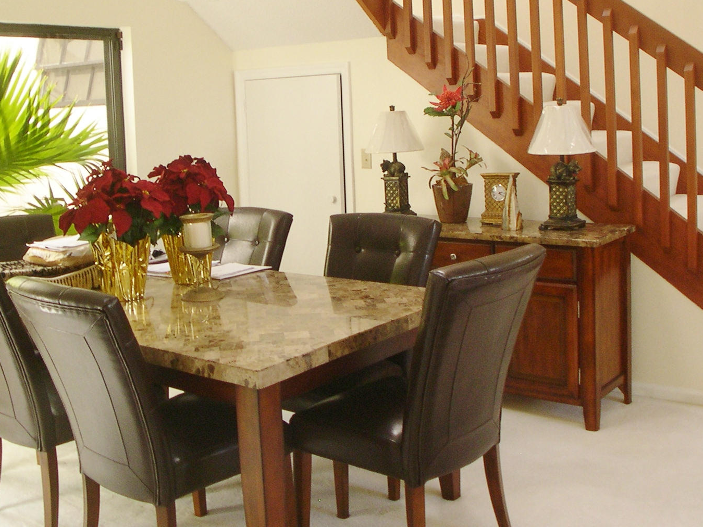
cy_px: 175
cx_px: 322
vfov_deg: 22.8
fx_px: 1300
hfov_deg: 30.2
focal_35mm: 64
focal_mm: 8
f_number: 2.8
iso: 100
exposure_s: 1/30.8
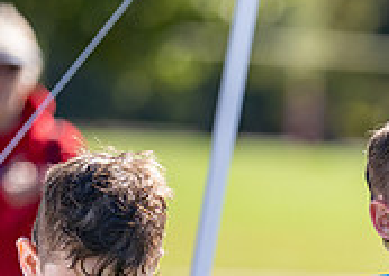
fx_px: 7016
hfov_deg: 3.2
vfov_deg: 2.3
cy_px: 362
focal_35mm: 636
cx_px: 499
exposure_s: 1/1000
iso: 125
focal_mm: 163
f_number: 2.8
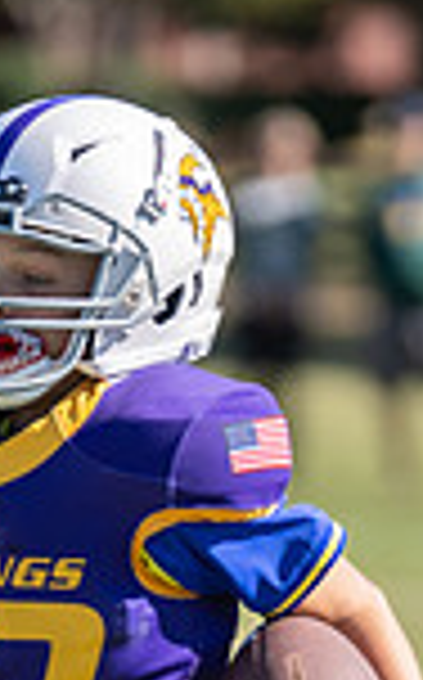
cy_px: 958
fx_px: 15002
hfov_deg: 1.6
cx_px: 94
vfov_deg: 2.6
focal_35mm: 811
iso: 100
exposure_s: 1/1250
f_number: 2.8
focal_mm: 181
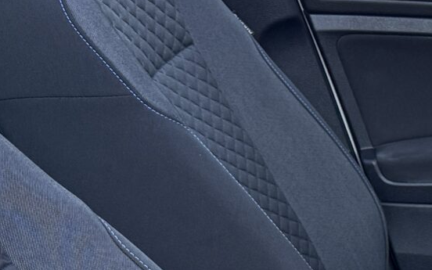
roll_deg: +0.8
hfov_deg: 16.0
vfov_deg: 11.0
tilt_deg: -20.7
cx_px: 674
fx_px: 1389
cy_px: 298
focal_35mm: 118
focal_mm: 6.76
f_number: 1.78
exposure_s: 1/114
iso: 200
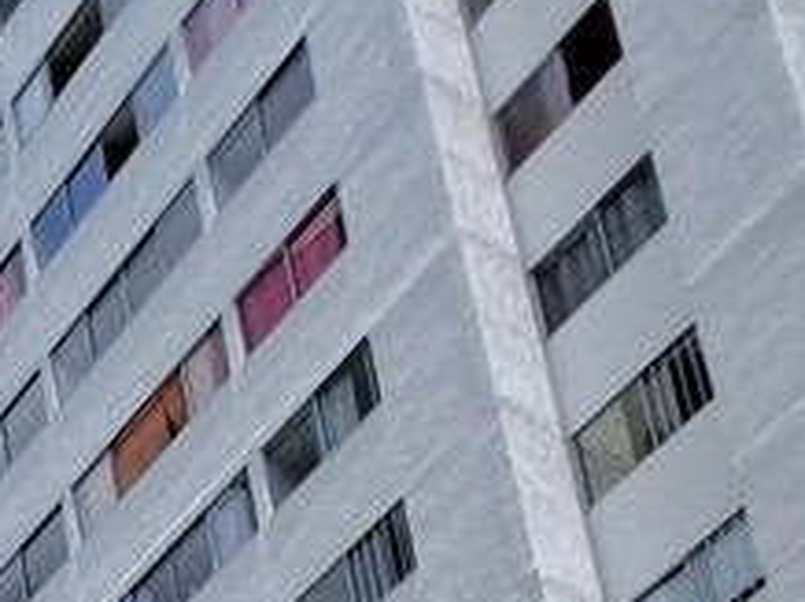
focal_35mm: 86
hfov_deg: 16.6
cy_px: 1972
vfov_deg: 10.2
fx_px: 1998
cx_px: -842
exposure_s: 1/1328
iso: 50
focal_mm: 1.74
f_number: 2.2
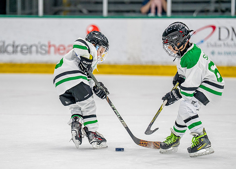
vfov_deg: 5.9
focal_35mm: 245
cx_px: 66
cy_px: 97
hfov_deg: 8.2
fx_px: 1639
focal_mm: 170
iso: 1000
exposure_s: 1/1250
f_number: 2.8
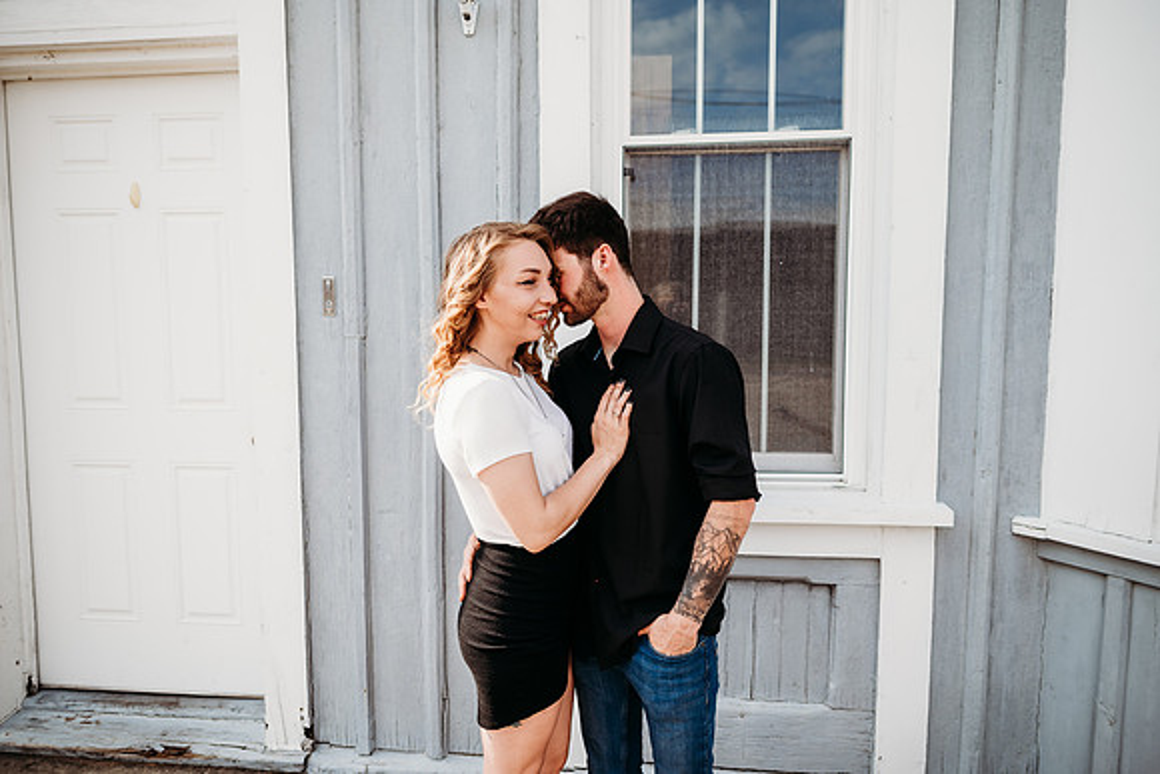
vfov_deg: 53.2
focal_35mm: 24
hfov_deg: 73.7
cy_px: 387
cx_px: 580
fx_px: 773
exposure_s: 1/1000
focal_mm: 24
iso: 100
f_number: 2.8
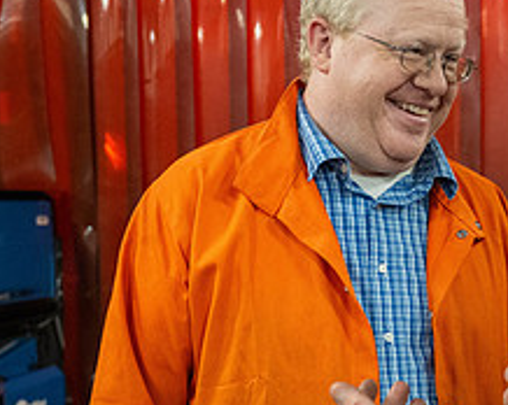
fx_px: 1051
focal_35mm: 70
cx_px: 396
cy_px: 248
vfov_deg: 21.8
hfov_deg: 26.7
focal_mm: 28
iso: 2500
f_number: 2.8
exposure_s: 1/640
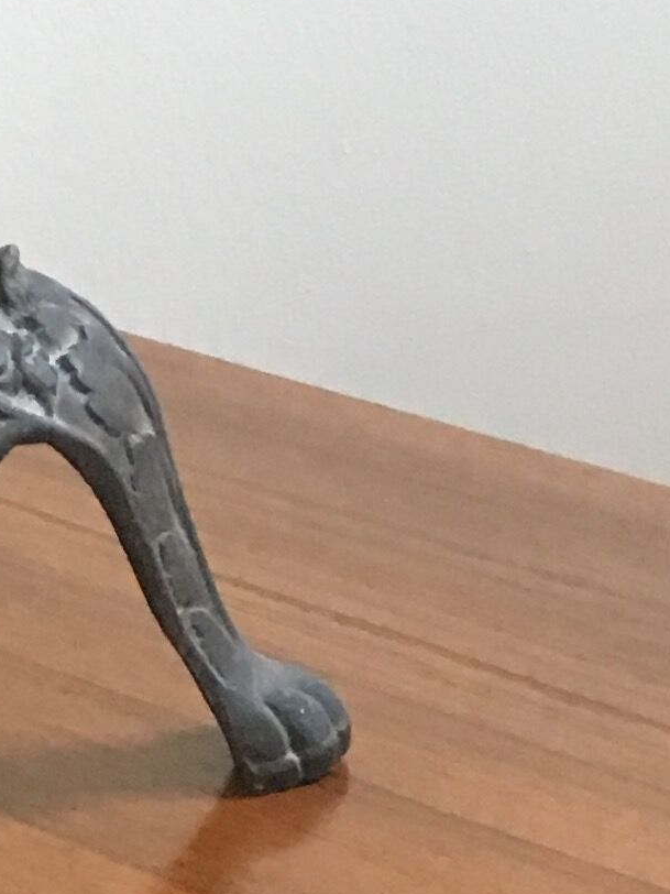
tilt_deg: -37.6
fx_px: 3716
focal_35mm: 144
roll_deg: +7.9
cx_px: -428
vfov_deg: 12.4
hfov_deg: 9.9
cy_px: 1675
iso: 200
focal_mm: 4.15
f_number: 2.2
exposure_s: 1/25
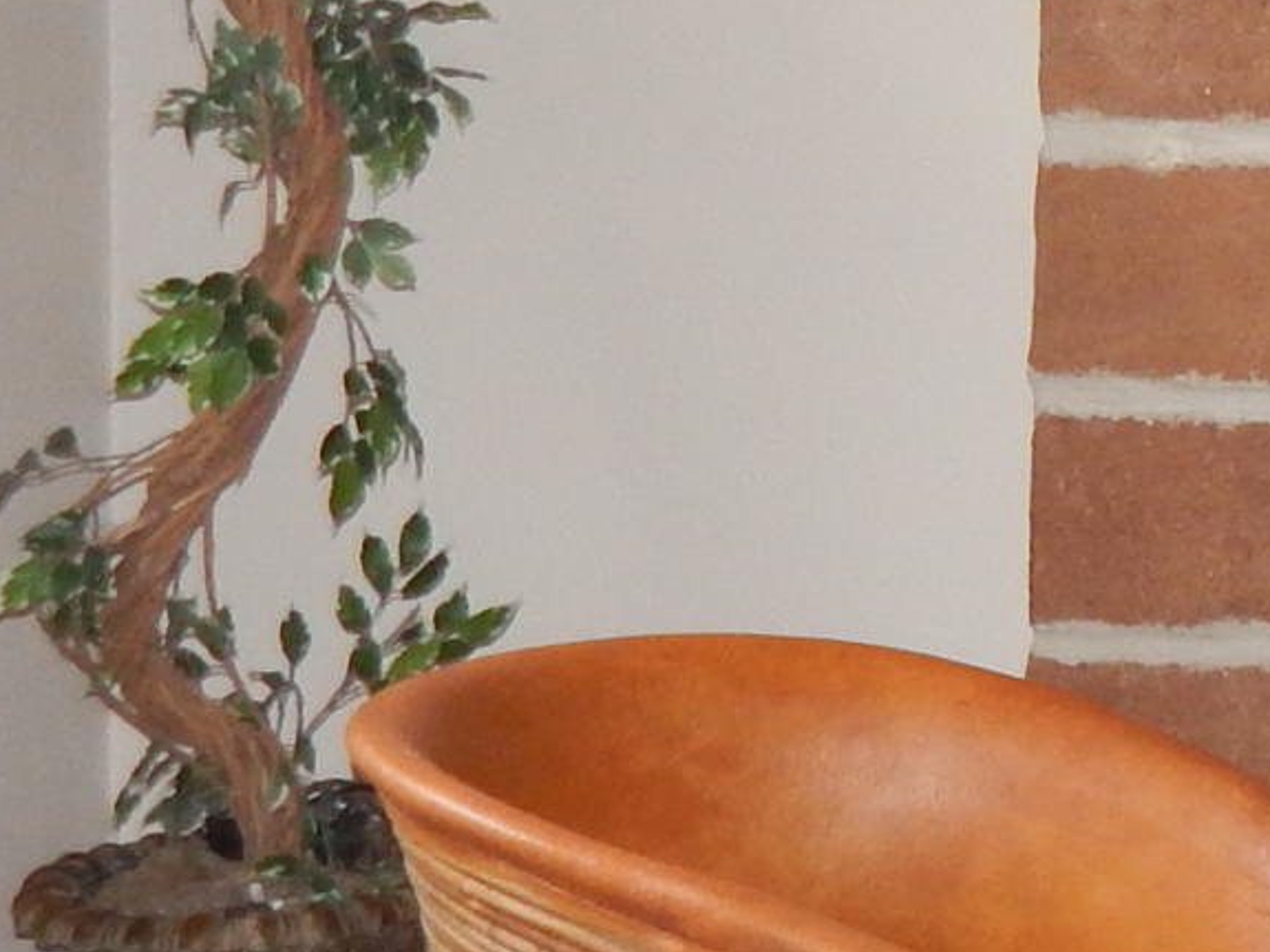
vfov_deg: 12.2
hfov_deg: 15.5
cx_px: 1734
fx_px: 4402
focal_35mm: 120
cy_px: 20
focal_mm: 4
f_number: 3
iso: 200
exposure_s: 1/30
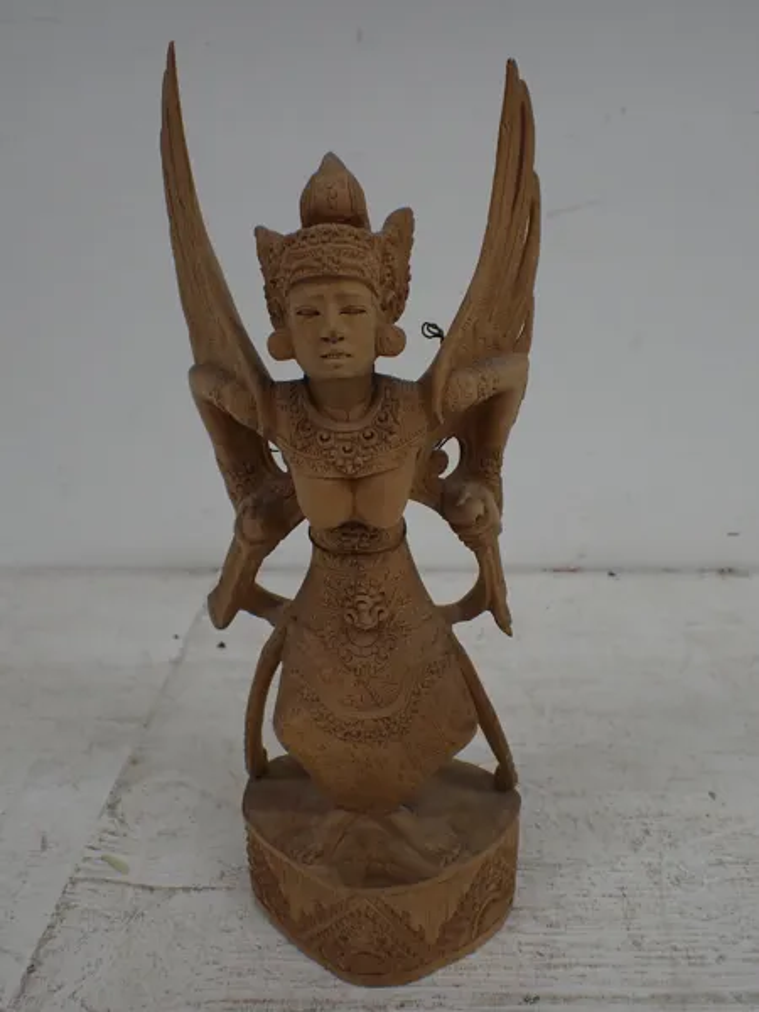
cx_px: 380
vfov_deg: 60.0
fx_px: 877
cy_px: 506
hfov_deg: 46.8
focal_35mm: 30
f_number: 2.3
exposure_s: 1/125
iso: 200
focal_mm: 5.4
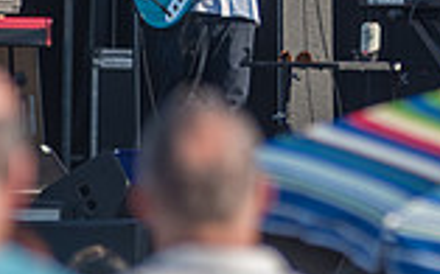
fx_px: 9050
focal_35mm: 755
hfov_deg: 2.8
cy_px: -80
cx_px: 552
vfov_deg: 1.7
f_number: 4
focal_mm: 200
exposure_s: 1/2500
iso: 320
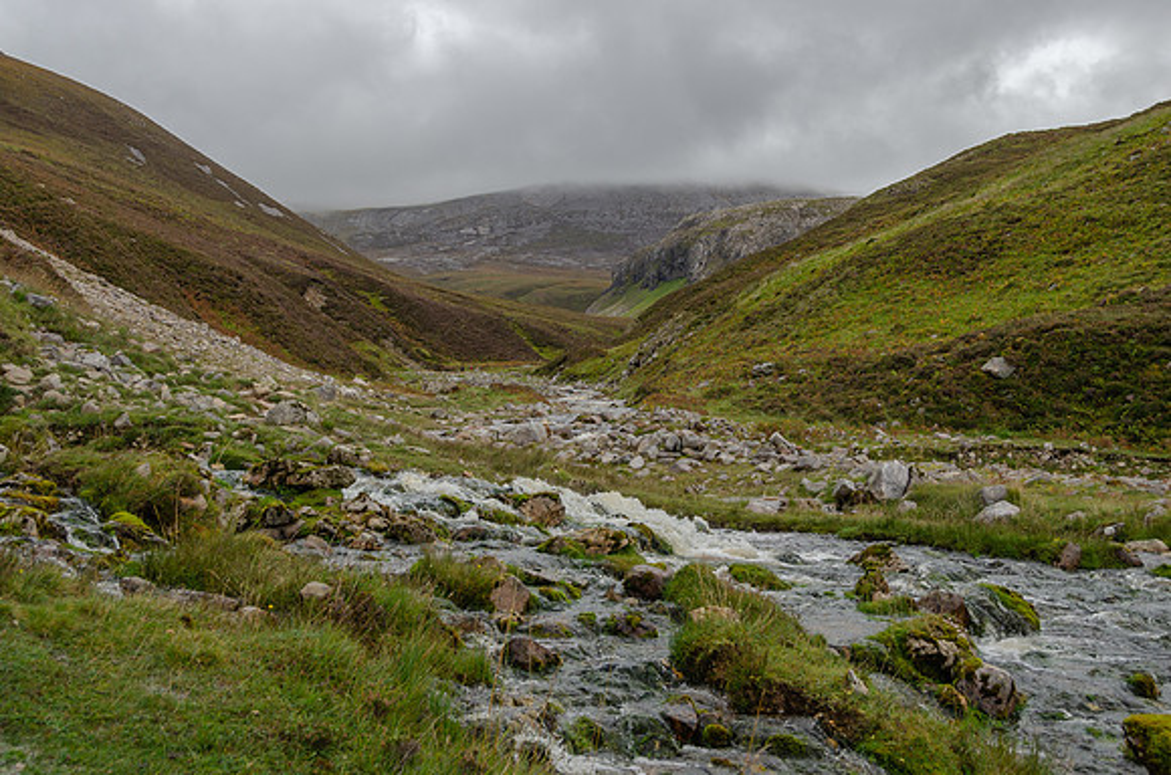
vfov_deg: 34.1
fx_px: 1266
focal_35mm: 39
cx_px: 586
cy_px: 388
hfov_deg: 49.6
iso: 200
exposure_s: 1/320
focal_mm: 26
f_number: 6.3
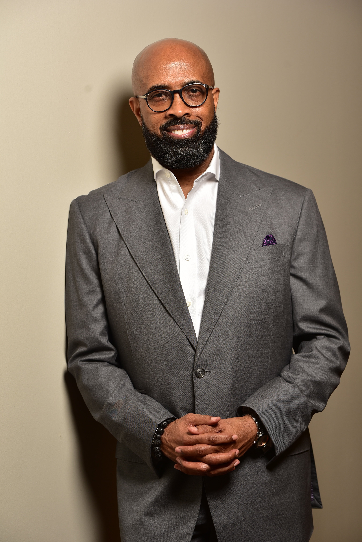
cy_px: 271
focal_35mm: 100
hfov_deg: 13.7
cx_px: 181
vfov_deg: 20.4
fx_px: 1507
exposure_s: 1/100
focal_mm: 100
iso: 200
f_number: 5
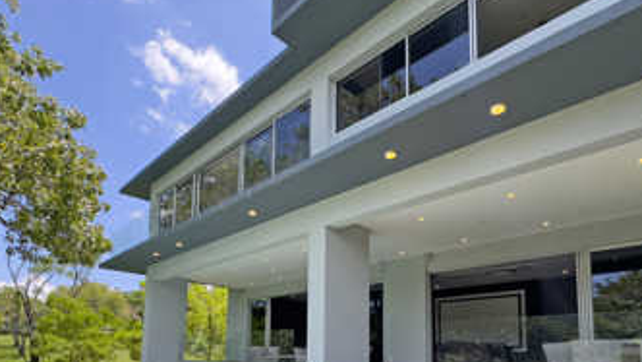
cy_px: 320
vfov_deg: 45.3
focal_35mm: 23
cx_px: 273
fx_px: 392
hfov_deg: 78.2
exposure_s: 1/640
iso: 40
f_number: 2.2
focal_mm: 2.22
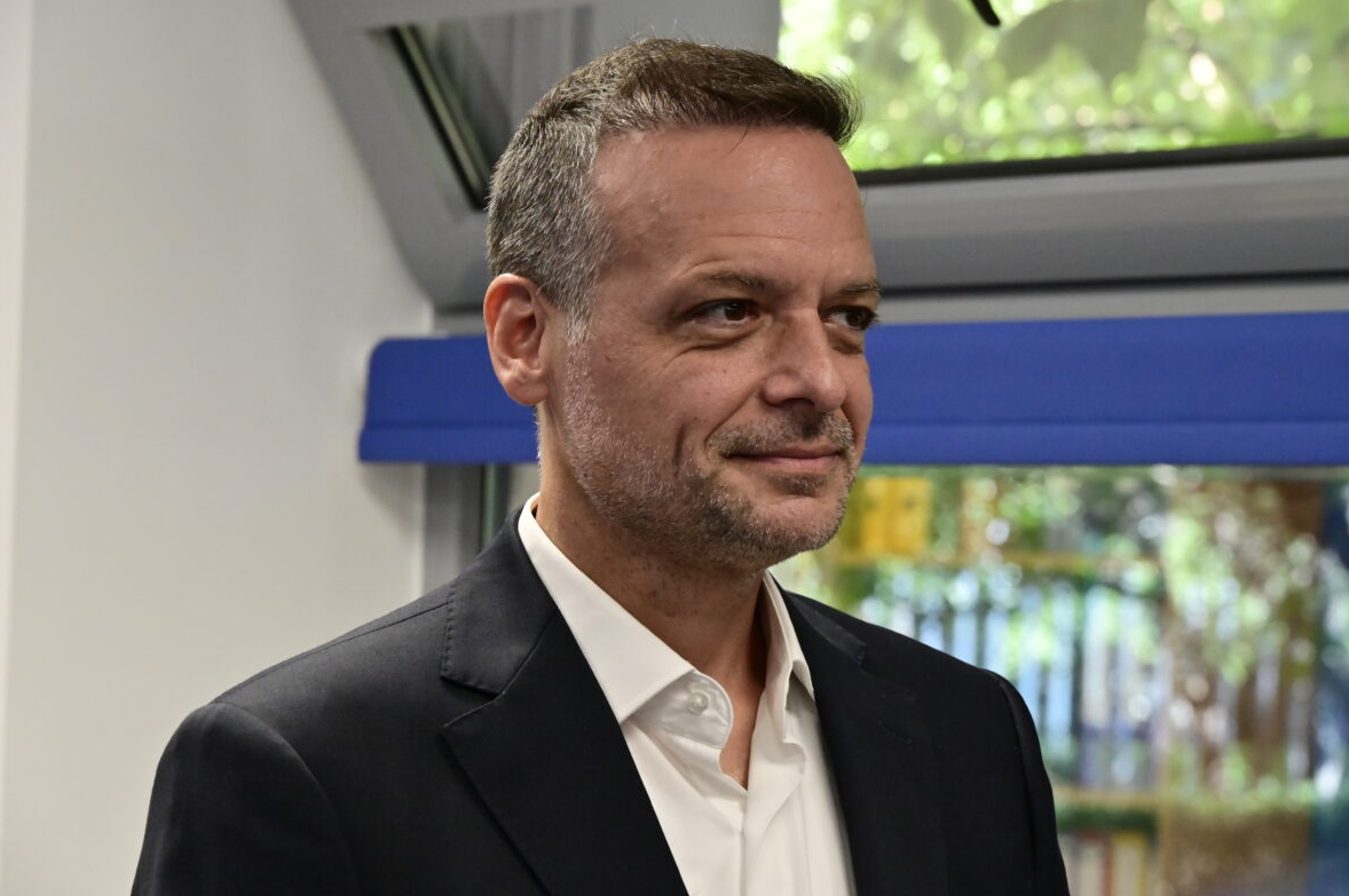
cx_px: 665
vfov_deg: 12.8
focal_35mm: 107
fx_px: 4006
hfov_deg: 19.1
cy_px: 451
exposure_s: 1/320
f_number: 9
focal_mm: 105
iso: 6400
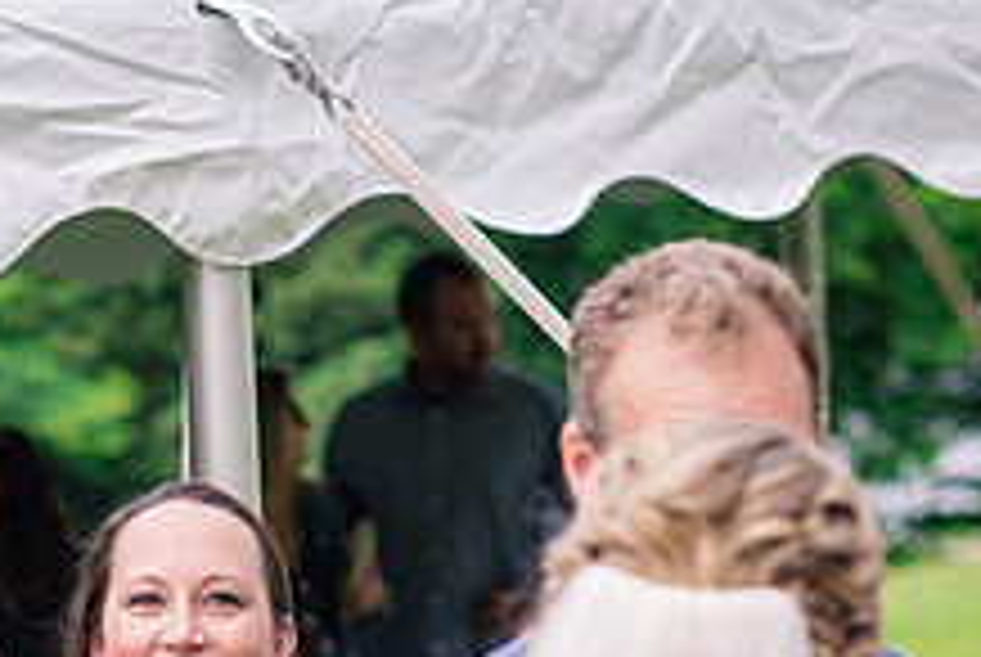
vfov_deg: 6.1
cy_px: 754
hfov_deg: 9.0
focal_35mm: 226
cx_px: -148
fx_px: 6167
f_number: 3.2
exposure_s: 1/2000
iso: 500
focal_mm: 85
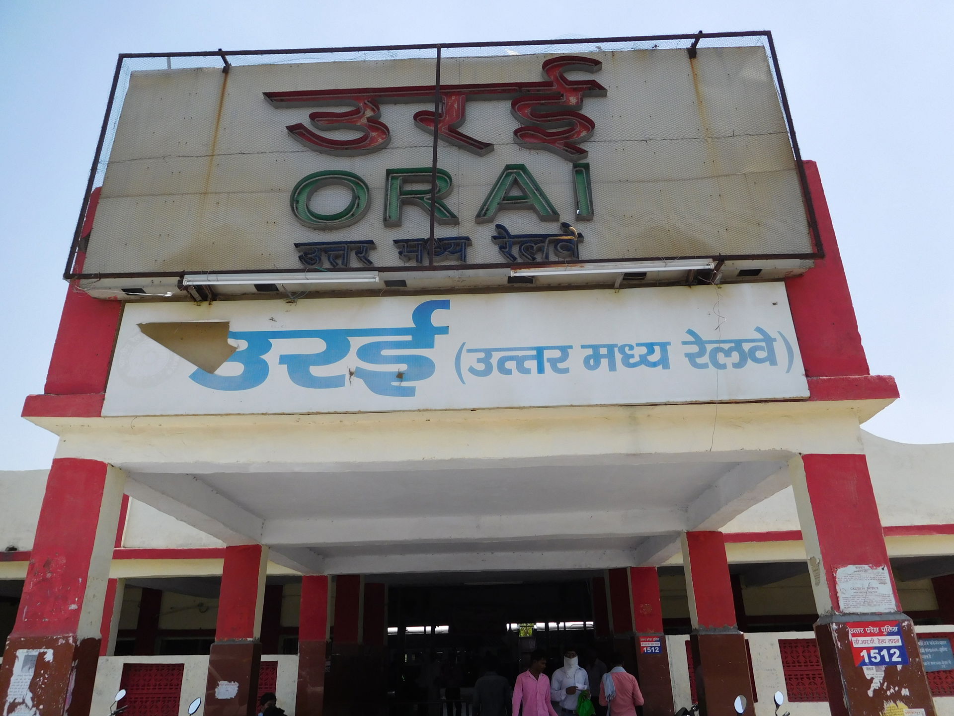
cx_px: 477
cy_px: 358
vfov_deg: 54.9
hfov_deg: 69.4
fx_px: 689
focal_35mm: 25
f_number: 3.4
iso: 125
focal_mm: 4.5
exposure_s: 1/1000
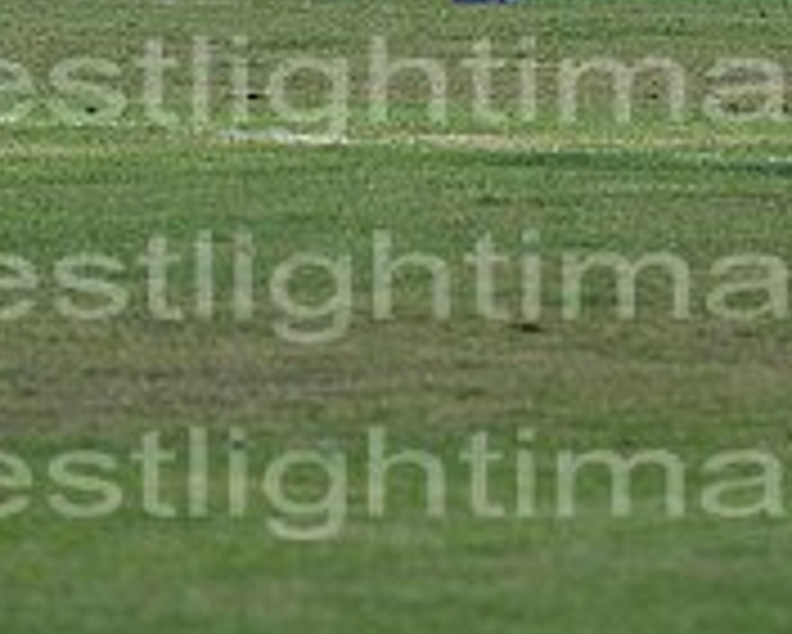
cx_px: 441
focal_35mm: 648
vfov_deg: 2.4
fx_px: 15198
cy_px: -205
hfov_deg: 3.0
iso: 1100
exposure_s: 1/800
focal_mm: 140
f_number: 2.8
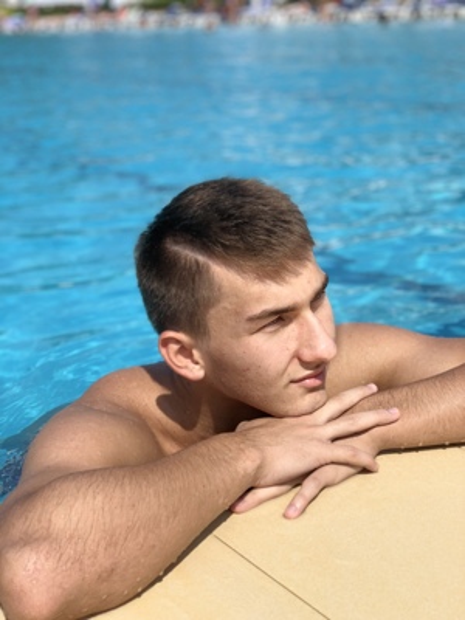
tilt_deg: -16.4
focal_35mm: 52
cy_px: 310
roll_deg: +3.1
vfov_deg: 36.8
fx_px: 931
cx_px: 232
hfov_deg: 28.0
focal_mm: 6
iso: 16
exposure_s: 1/1370
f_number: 2.4
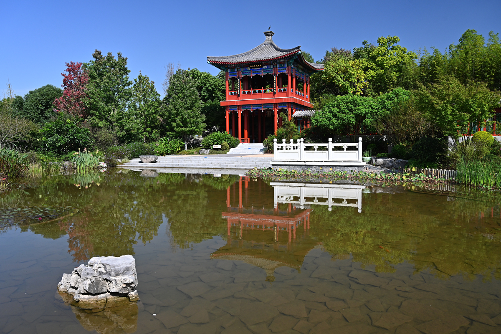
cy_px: 167
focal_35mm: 28
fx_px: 390
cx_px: 250
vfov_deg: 46.4
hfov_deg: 65.5
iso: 250
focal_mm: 28
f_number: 8
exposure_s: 1/320
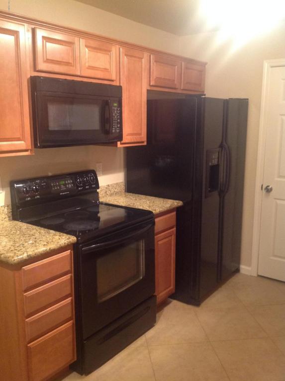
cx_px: 142
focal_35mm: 35
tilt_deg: -11.8
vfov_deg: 52.7
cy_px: 190
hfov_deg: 40.6
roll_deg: -0.6
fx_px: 386
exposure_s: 1/15
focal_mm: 4.28
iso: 250
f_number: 2.4
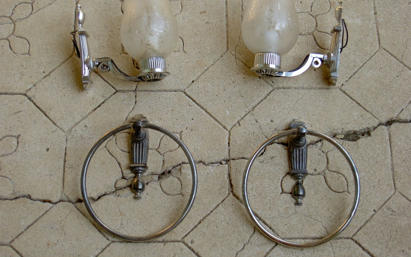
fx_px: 829
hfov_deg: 27.8
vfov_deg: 17.6
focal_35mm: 74
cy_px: 129
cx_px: 203
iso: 50
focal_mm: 14.2
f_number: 3.7
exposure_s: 1/100
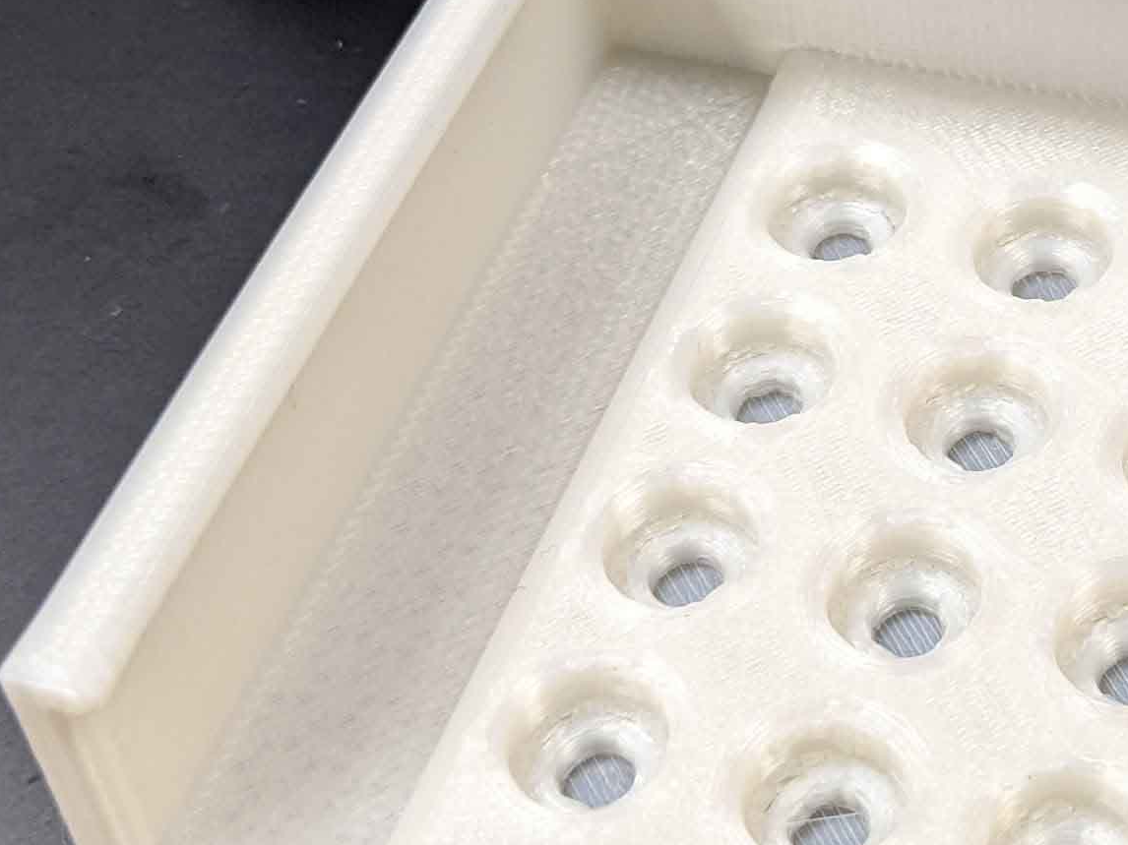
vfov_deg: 15.4
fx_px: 3095
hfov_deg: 19.9
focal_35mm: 95
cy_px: 59
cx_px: 1186
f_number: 1.73
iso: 106
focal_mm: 4.38
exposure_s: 1/60
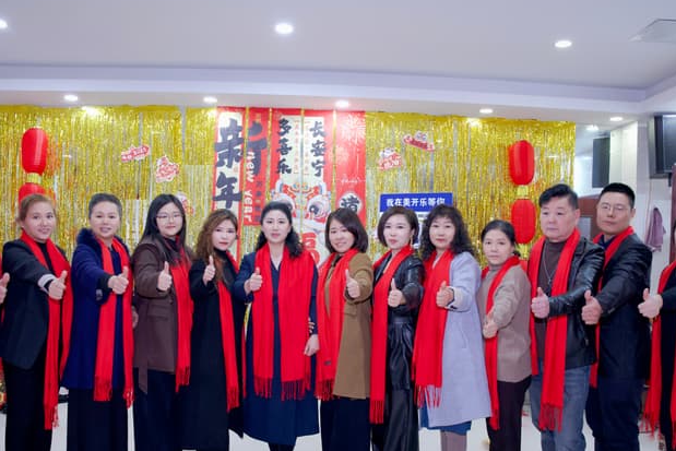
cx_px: 331
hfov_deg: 60.3
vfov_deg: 42.0
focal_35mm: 31
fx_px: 582
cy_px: 281
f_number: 4.5
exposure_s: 1/80
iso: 2500
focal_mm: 24
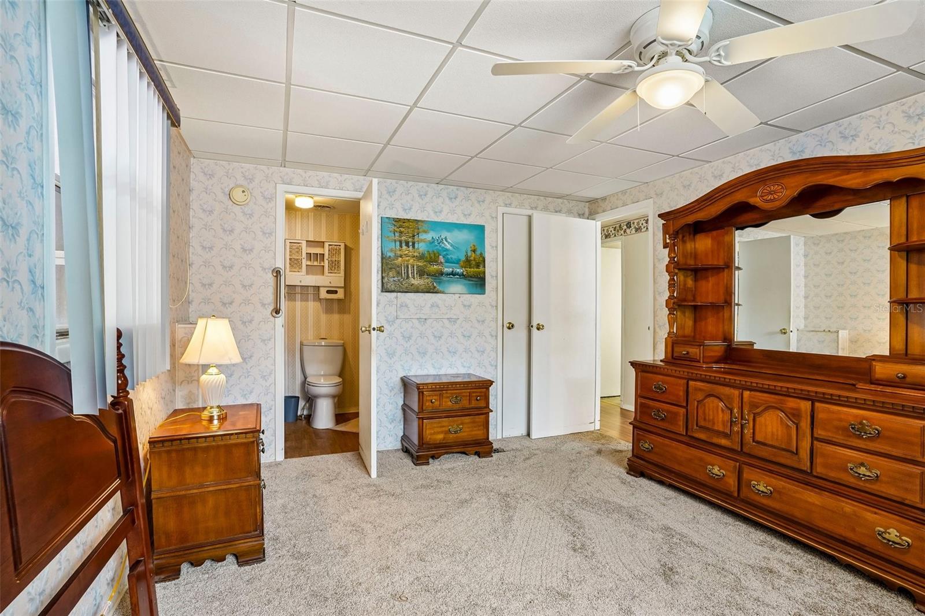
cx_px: 462
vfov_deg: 70.4
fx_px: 437
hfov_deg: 93.3
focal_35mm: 17
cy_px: 308
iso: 400
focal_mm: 17
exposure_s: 1/5
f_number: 9
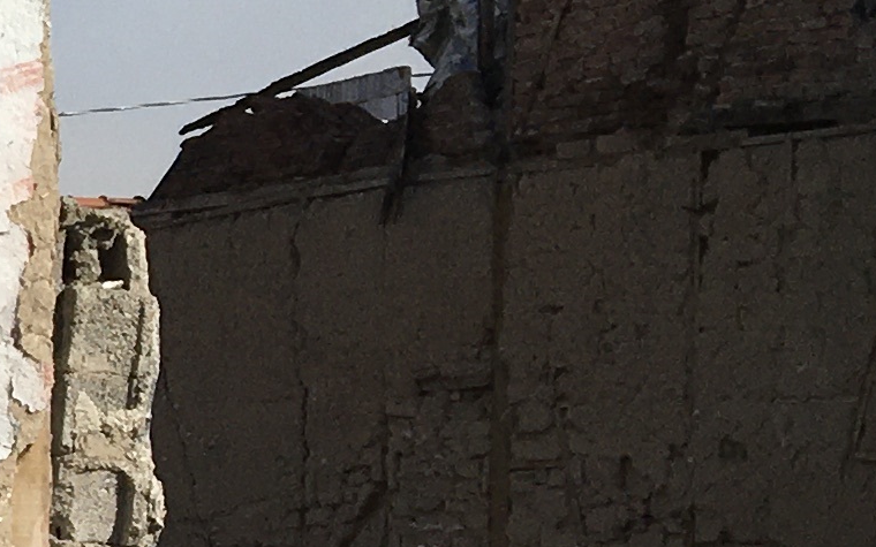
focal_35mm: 163
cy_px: 608
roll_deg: -2.6
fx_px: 3891
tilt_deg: +0.3
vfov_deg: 8.0
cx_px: -1211
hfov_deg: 10.9
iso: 25
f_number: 2.2
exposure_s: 1/3344
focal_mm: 4.15
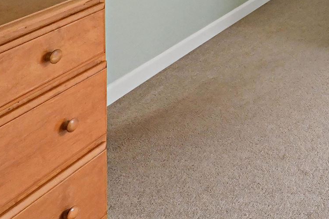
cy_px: -148
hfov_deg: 23.9
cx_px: 541
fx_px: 521
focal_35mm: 57
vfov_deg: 19.3
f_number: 14
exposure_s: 1/40
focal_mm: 14
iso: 4000
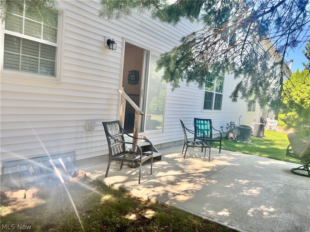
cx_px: 155
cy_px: 116
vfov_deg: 53.1
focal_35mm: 26
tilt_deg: -3.9
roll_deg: -4.8
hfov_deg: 67.3
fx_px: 233
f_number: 1.5
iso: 50
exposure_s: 1/567
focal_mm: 5.7
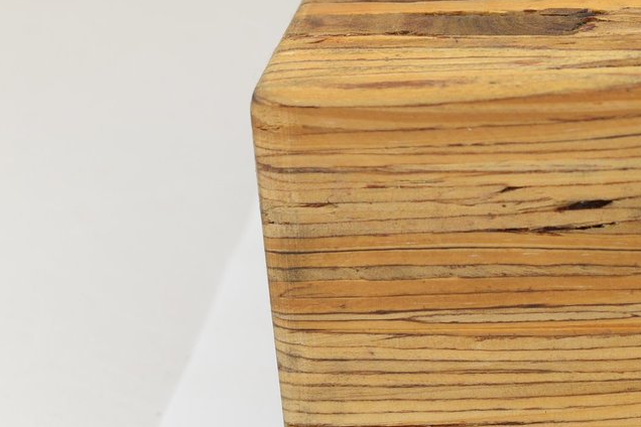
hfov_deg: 16.7
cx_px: 738
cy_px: -49
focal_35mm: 118
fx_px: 2101
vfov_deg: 11.4
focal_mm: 50
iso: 400
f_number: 6.3
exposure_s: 1/15
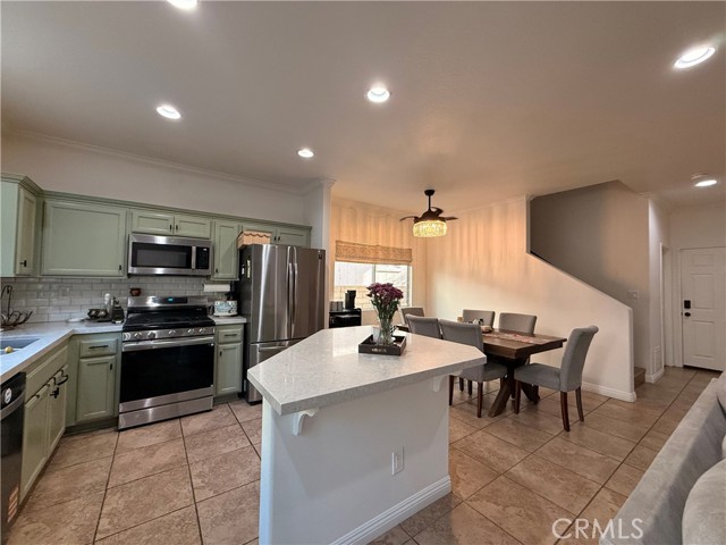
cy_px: 272
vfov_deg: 85.7
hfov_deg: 102.1
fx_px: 294
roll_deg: -0.7
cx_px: 363
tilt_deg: +2.1
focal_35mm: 14
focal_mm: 2.22
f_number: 2.2
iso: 250
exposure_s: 1/120
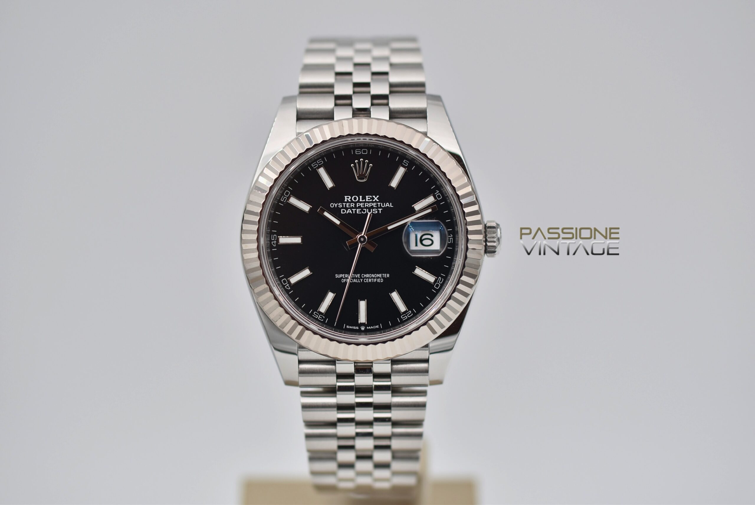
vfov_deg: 10.2
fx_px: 2833
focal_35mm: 135
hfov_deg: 15.2
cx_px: 378
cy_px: 252
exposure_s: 1/100
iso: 100
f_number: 3.3
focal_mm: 90
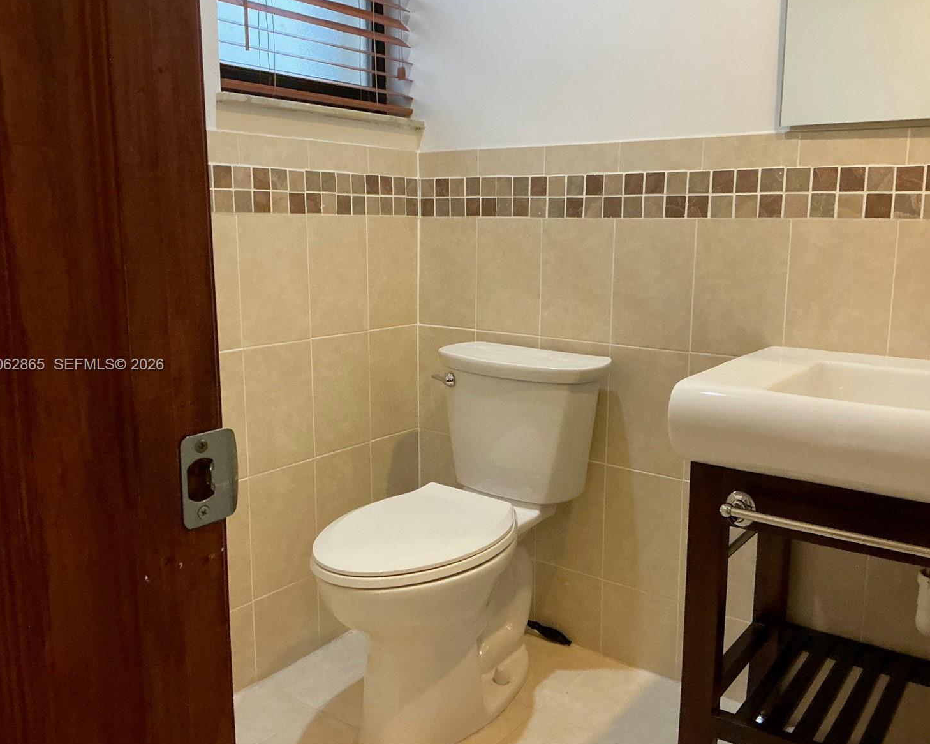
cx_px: 476
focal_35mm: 30
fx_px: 826
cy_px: 366
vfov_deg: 48.5
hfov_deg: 58.8
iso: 250
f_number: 1.8
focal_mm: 3
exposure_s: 1/60
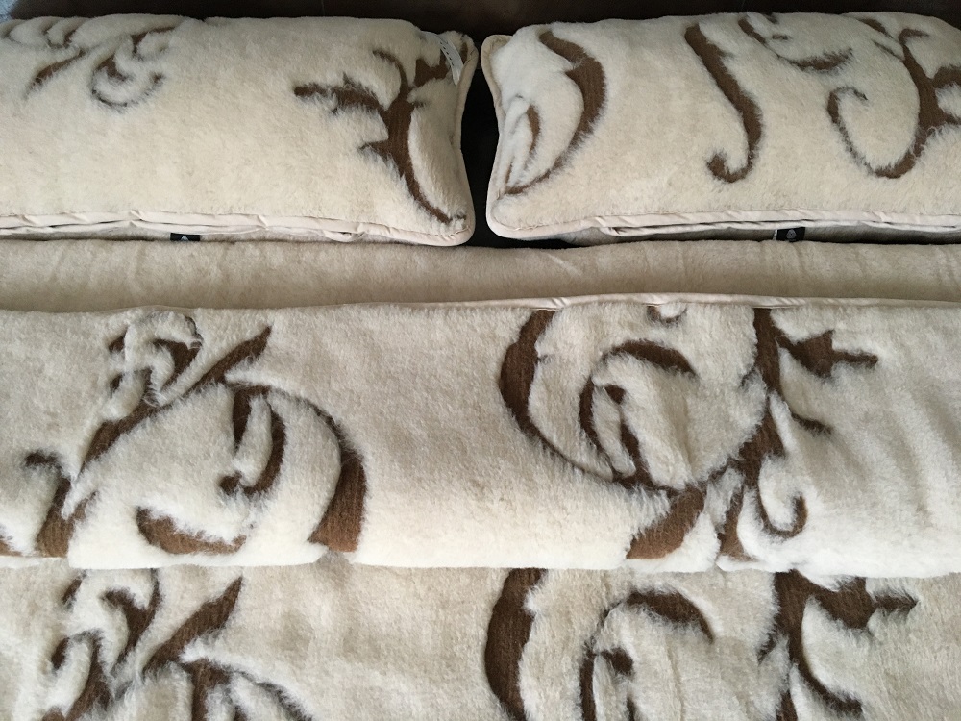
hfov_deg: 61.7
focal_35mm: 29
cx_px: 480
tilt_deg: -52.8
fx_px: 805
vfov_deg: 48.2
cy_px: 360
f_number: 2.2
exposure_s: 1/33
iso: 160
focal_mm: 4.15
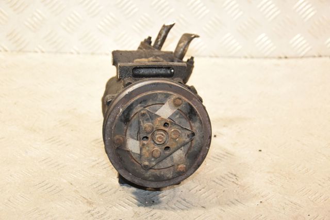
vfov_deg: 15.7
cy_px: 110
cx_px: 165
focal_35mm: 87
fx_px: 797
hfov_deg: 23.4
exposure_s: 1/200
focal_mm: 58
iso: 1600
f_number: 5.6
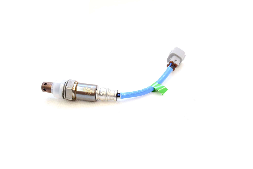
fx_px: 211
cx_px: 126
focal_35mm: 30
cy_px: 84
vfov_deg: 43.7
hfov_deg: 61.9
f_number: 6.3
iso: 400
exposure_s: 1/160
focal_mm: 20
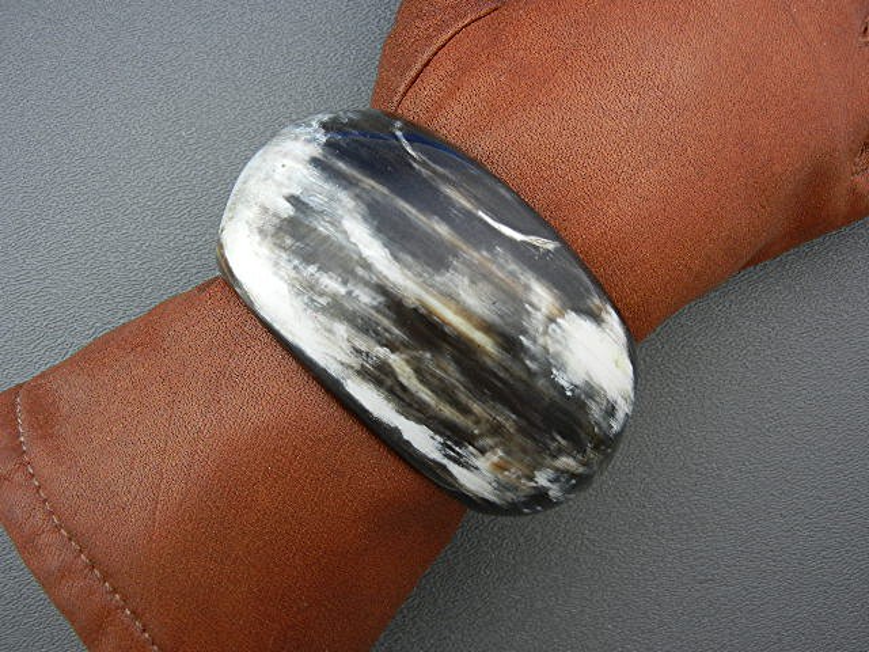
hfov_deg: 47.9
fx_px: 979
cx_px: 434
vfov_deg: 36.8
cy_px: 326
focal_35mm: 39
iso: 200
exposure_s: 1/7.4
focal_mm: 7.1
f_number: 3.7
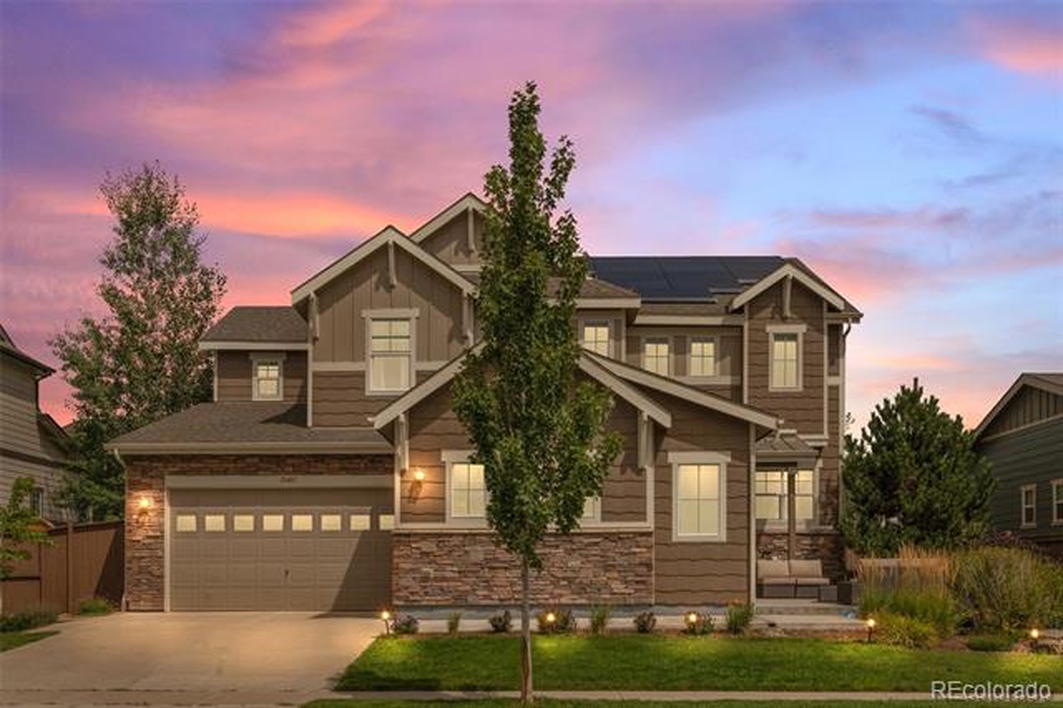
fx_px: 989
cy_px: 354
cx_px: 532
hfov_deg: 56.5
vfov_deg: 39.4
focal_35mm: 34
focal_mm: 33.5
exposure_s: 1/5000
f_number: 11
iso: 640
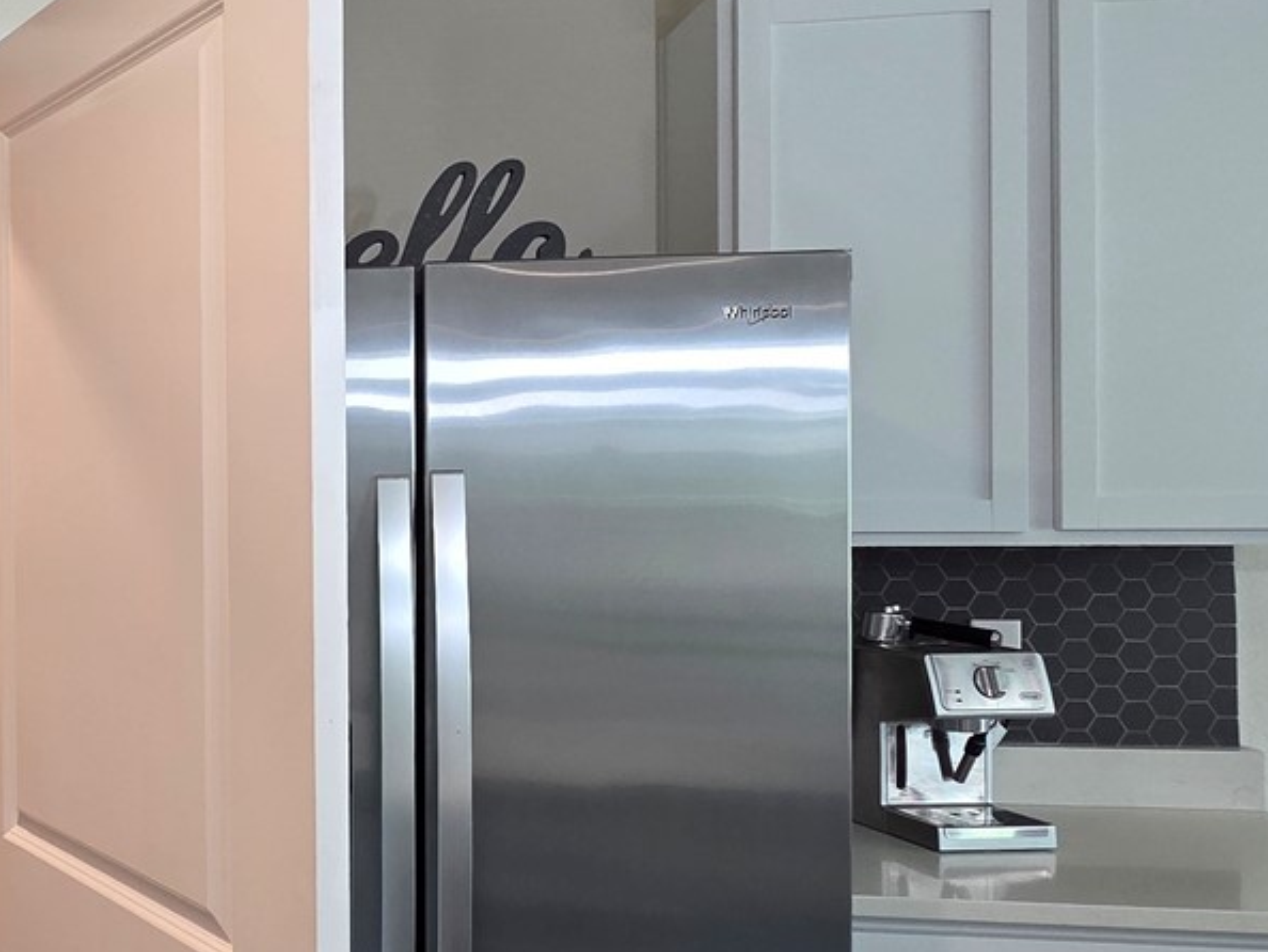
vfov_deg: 40.7
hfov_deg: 44.5
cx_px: -6
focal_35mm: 35
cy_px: 480
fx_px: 1283
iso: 160
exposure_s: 1/60
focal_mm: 2.2
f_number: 2.2
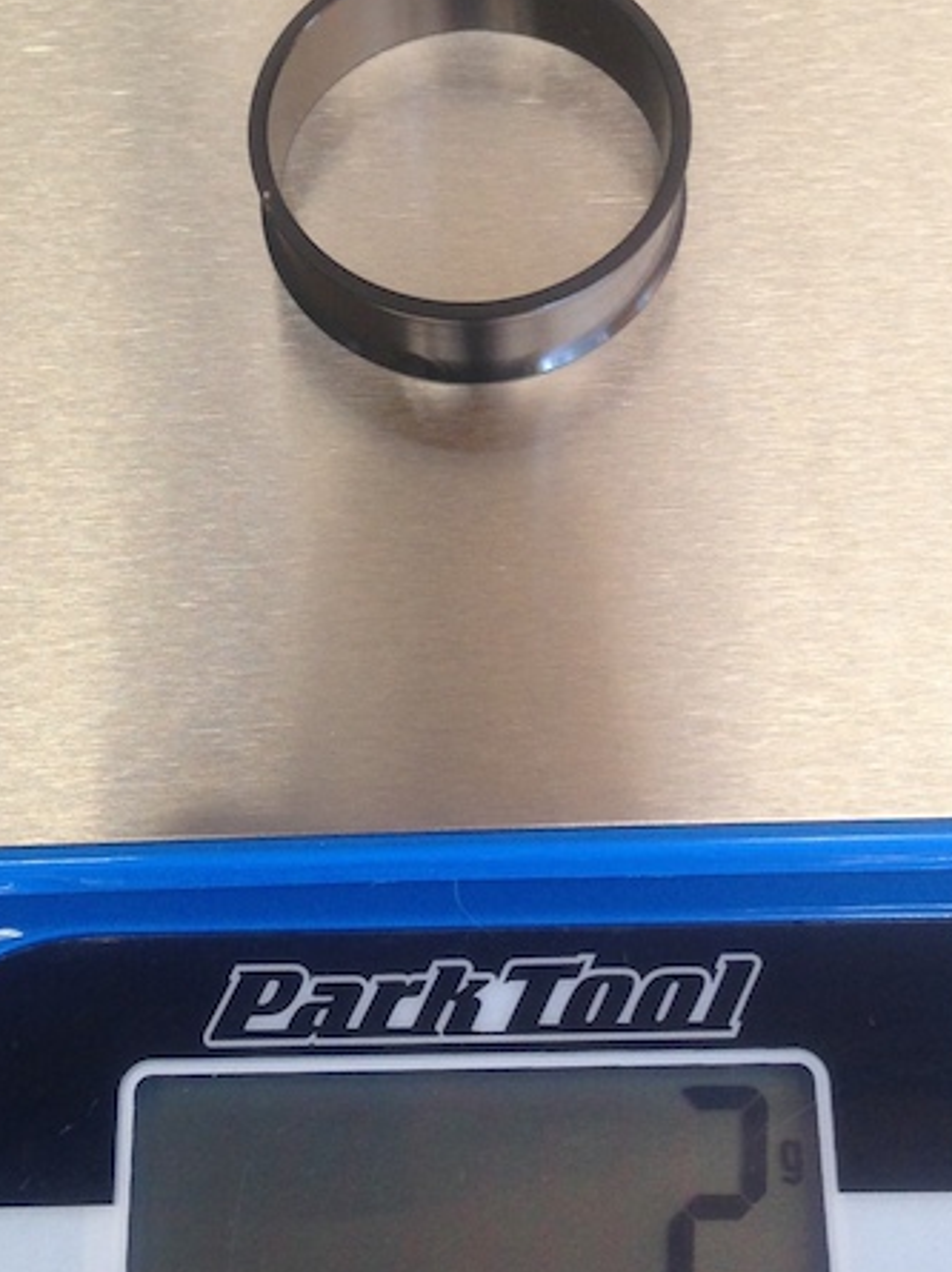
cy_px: 320
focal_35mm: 76
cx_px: 440
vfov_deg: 25.4
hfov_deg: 19.4
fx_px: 2791
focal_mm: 4.12
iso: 50
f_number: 2.4
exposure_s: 1/30
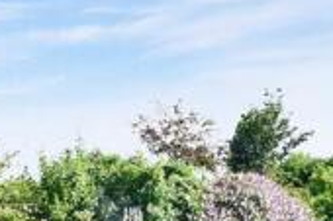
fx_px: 536
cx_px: 147
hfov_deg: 34.5
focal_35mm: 58
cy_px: 234
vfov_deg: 22.2
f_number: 14
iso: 400
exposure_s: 1/100
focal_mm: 10
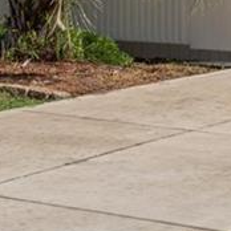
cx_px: 309
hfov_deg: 11.3
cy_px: -62
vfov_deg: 11.4
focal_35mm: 150
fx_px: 1132
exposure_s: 1/320
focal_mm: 20
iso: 320
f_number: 8
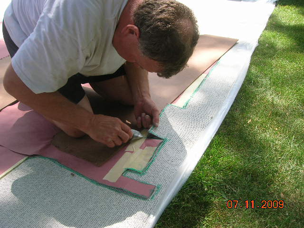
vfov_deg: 41.8
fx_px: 299
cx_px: 152
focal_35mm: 34
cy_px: 114
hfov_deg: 54.0
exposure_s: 1/89.4
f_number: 4.9
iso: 50
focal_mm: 5.7
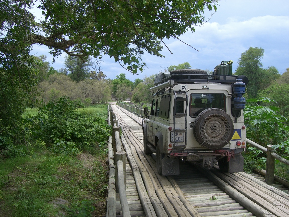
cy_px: 108
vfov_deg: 37.7
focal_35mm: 38
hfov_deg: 49.0
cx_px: 144
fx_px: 317
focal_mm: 6.2
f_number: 4.3
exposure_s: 1/400
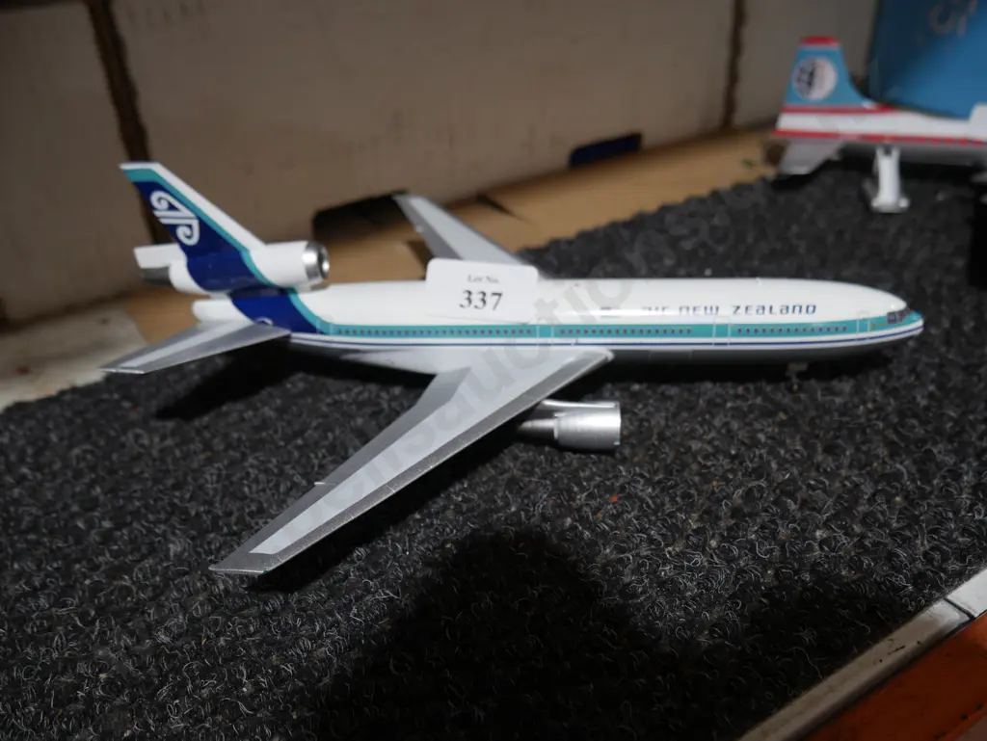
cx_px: 494
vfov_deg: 46.8
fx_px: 856
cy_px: 370
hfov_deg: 59.9
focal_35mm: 30
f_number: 3.6
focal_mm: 15
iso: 250
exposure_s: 1/60
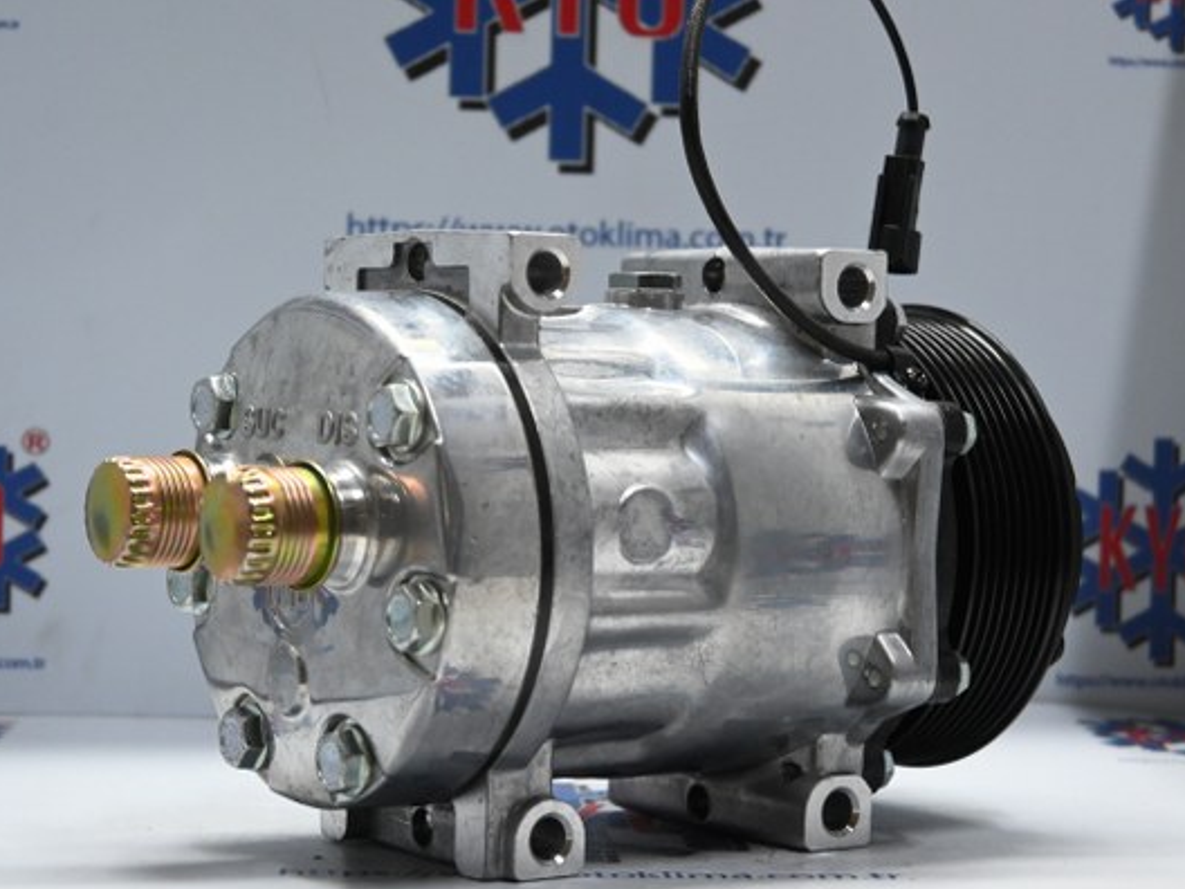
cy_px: 447
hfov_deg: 23.8
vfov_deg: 18.0
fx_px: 2807
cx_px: 552
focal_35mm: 82
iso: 2000
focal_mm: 50
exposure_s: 1/80
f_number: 6.3
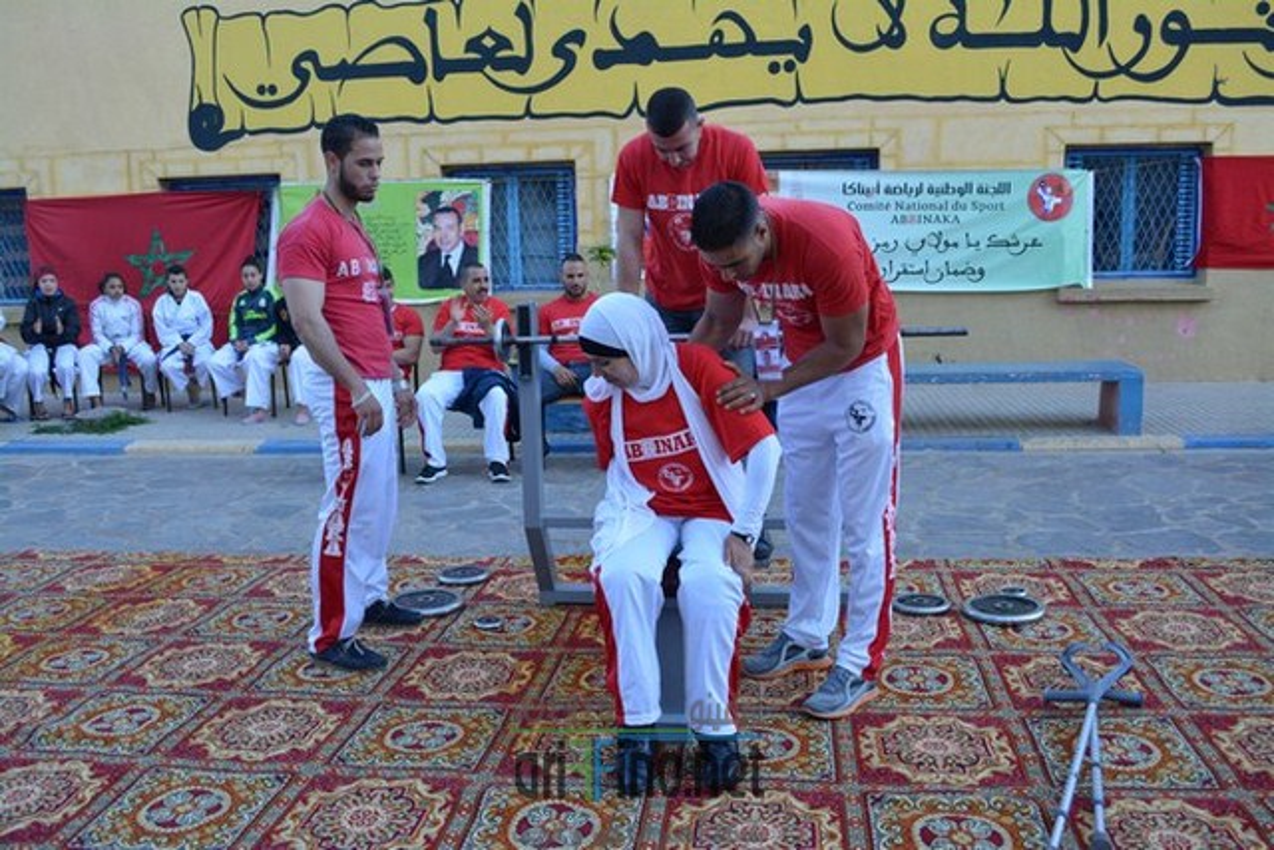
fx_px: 1062
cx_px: 637
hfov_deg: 61.9
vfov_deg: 43.6
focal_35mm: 30
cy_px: 425
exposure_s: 1/125
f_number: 5.6
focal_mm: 20
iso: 200
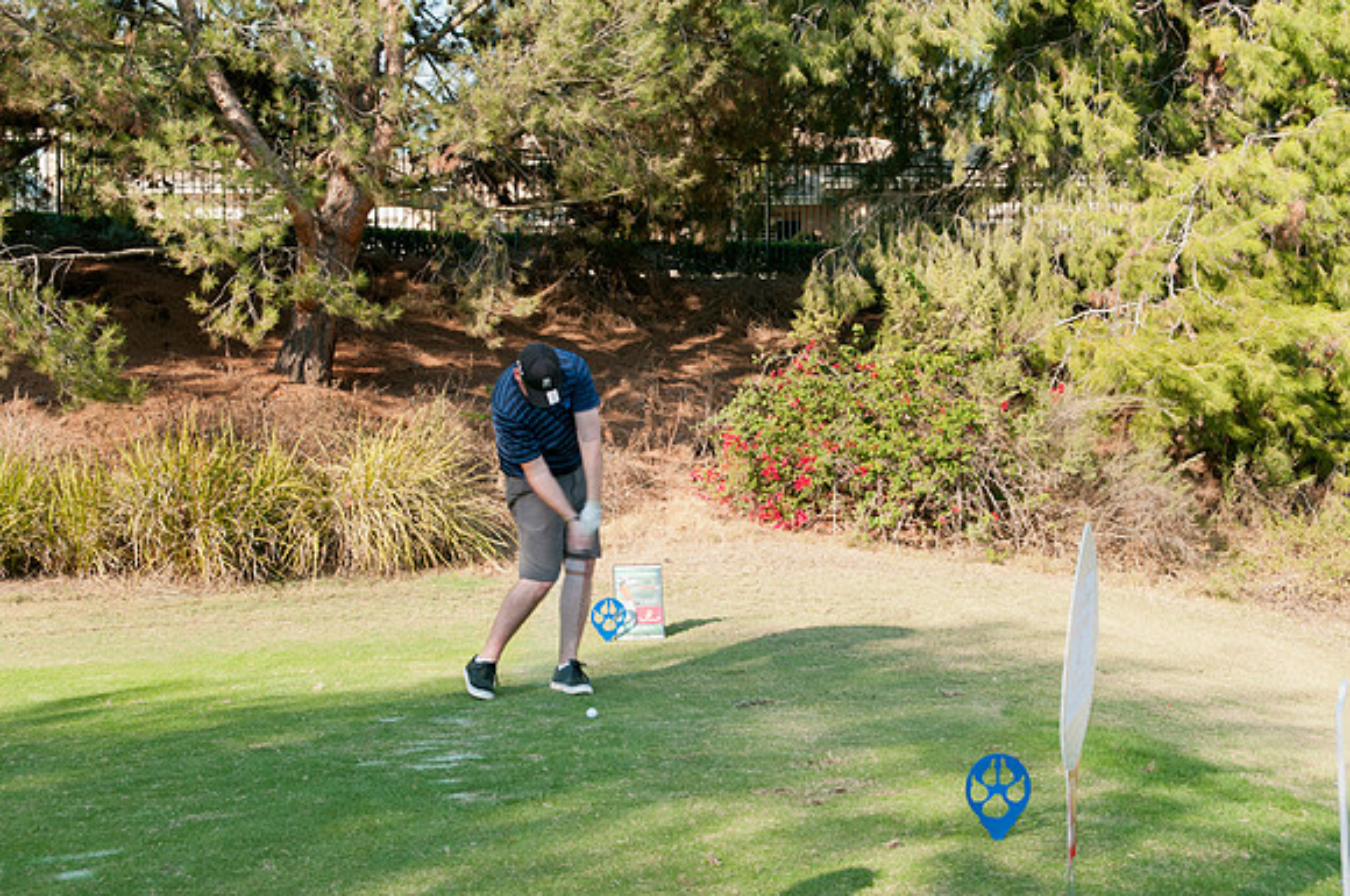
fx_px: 1573
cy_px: 448
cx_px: 675
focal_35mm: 42
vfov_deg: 31.8
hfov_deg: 46.5
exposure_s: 1/125
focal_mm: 28
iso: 250
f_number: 5.6
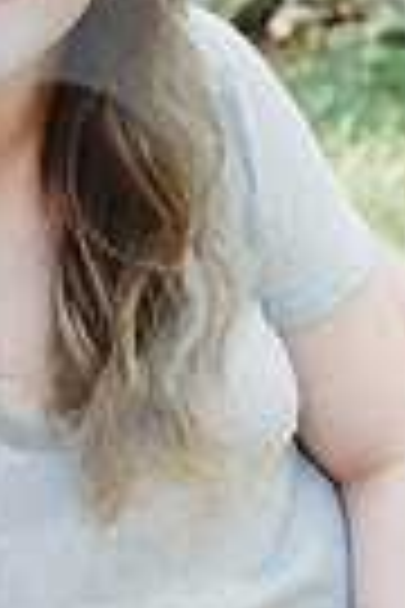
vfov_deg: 11.8
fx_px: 2919
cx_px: -216
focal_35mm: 173
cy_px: 54
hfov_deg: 7.8
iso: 200
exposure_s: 1/100
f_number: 5
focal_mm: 52
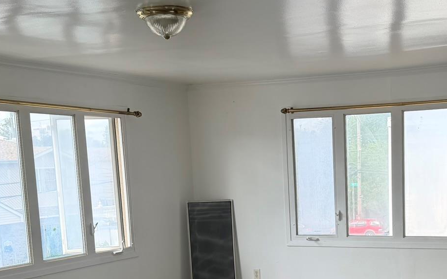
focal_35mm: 57
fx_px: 694
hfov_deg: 35.0
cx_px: 330
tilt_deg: -8.5
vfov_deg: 22.1
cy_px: 264
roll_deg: +2.2
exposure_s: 1/671
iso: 100
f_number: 1.78
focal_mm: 6.76
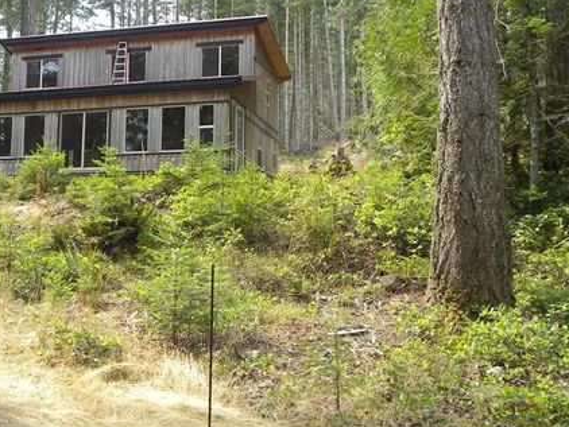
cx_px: 181
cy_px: 160
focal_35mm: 50
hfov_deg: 37.7
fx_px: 822
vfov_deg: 29.0
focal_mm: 5.9
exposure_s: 1/114
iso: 64
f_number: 3.5
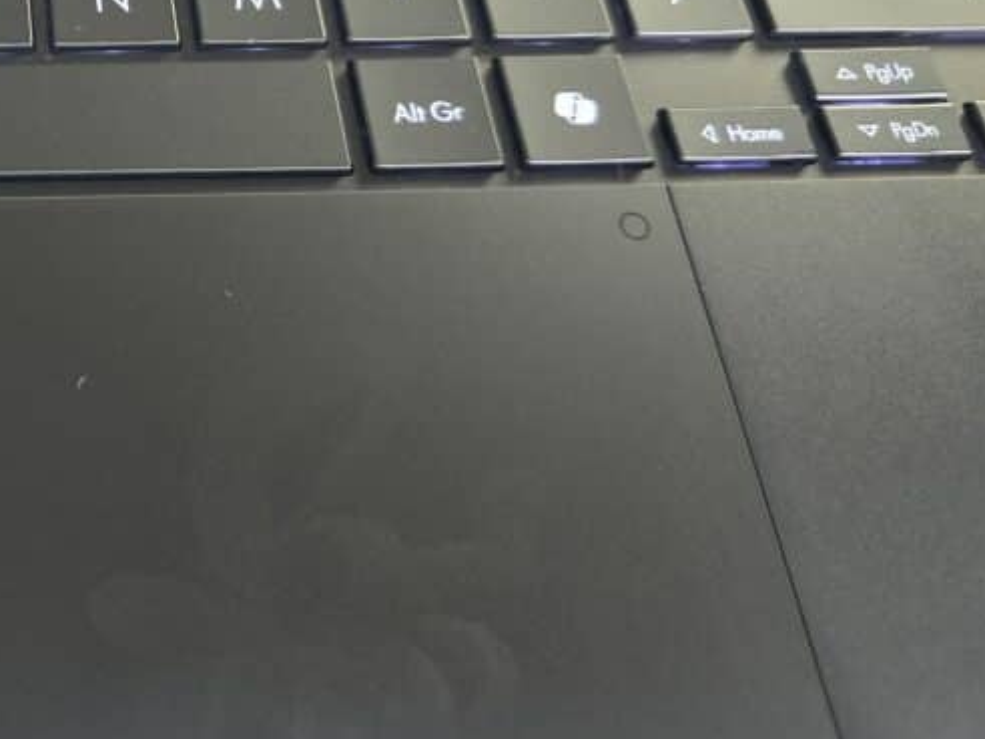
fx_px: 1366
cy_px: 20
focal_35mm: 48
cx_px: -32
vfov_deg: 28.6
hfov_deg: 35.3
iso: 320
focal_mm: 6.3
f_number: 1.7
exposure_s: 1/100
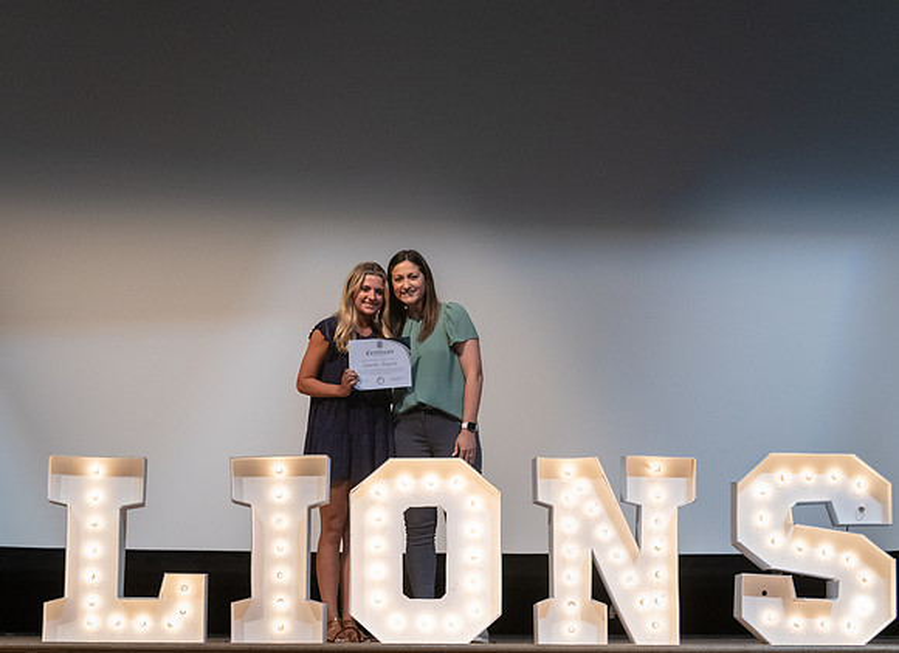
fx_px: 2049
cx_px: 410
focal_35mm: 80
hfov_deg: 24.7
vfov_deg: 18.1
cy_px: 335
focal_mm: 70
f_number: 4
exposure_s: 1/320
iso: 5000
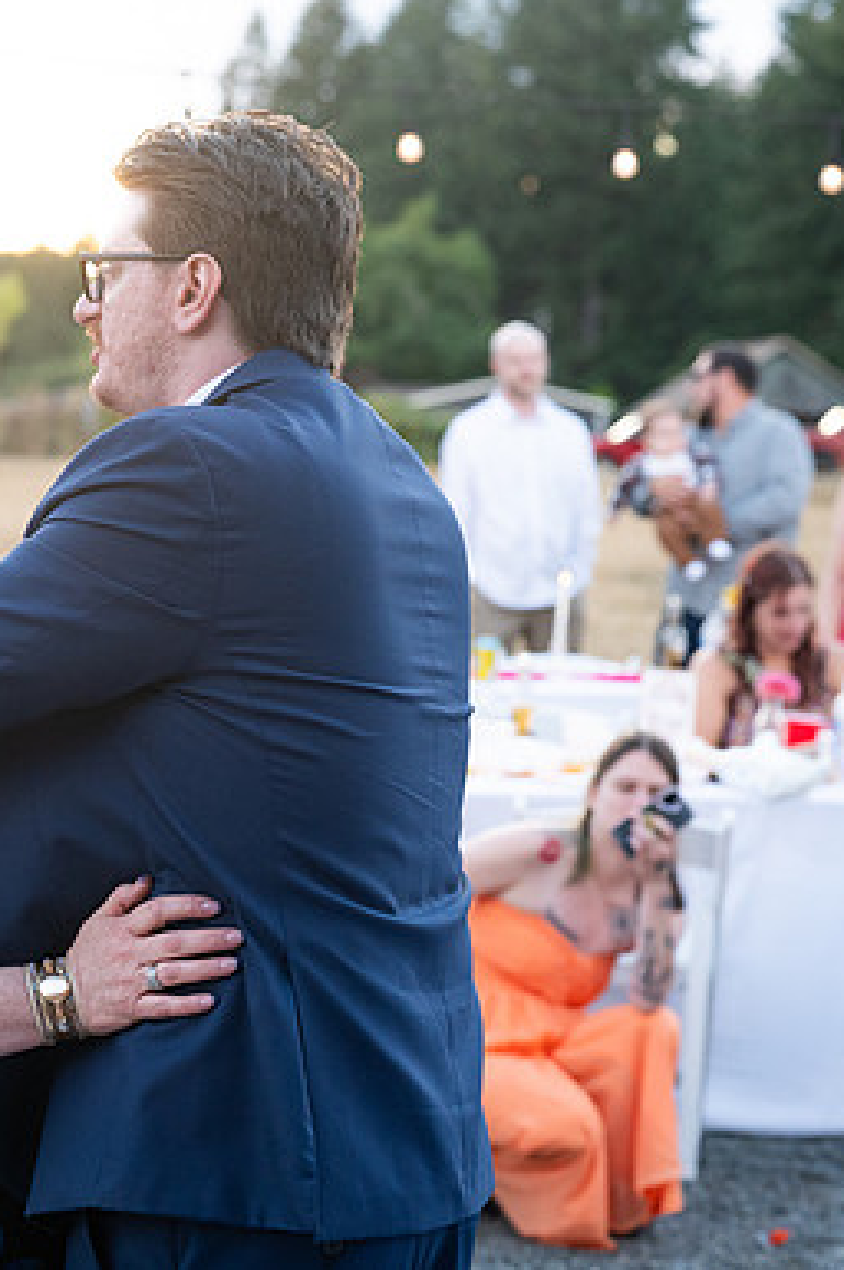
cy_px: 635
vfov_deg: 21.5
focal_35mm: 95
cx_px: 82
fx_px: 3347
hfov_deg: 14.2
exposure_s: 1/500
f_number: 4
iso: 2000
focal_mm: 63
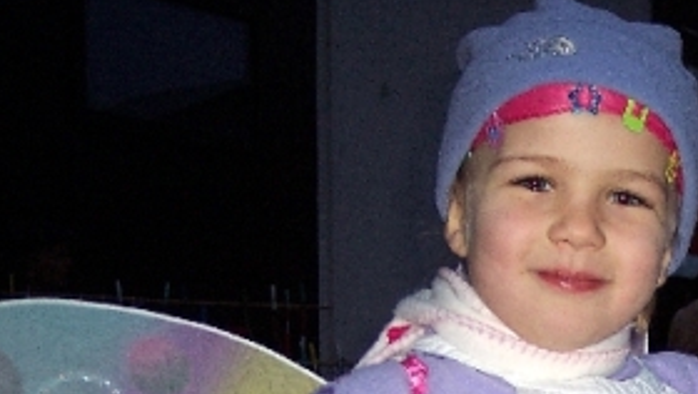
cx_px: 728
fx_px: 1797
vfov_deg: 12.1
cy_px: 539
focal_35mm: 97
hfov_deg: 21.1
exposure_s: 1/60
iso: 100
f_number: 2.8
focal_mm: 8
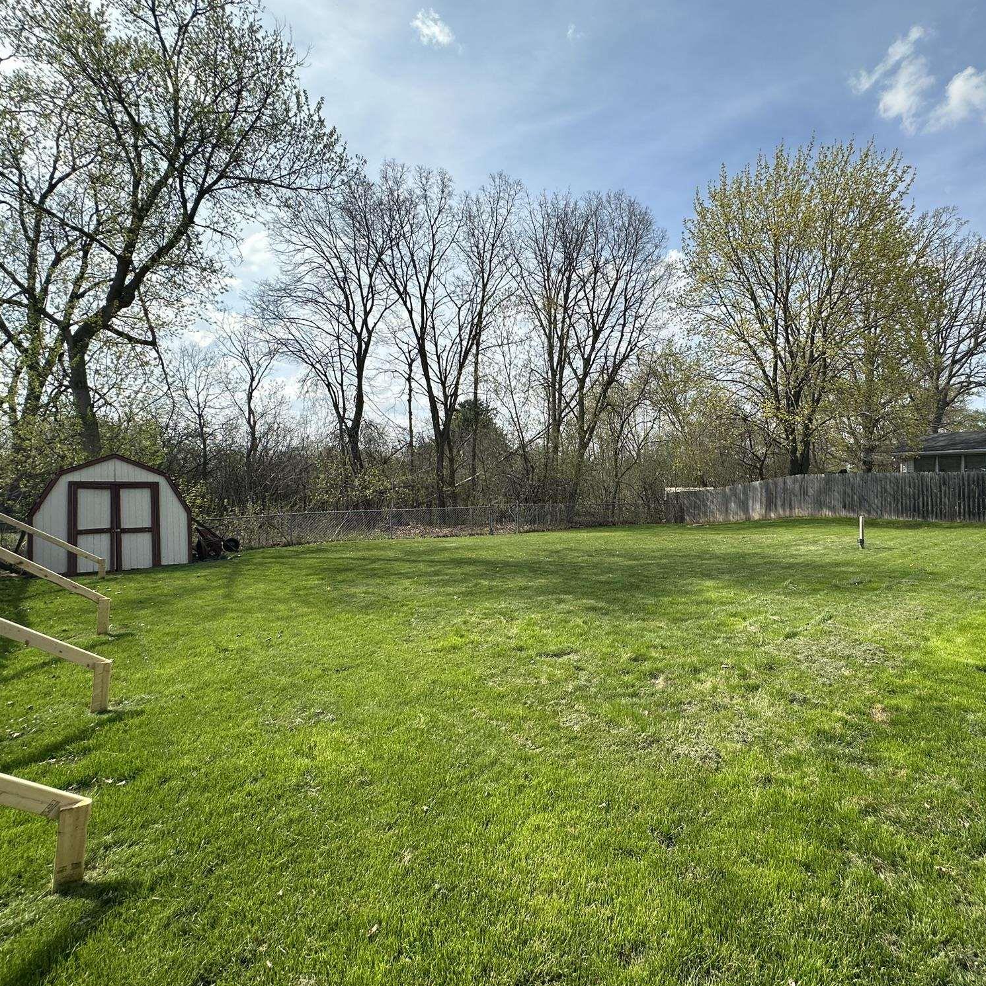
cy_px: 497
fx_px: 548
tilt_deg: -1.4
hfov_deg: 82.9
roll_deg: -0.2
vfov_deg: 84.0
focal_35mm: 17
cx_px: 592
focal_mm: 2.22
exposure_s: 1/1350
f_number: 2.2
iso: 50
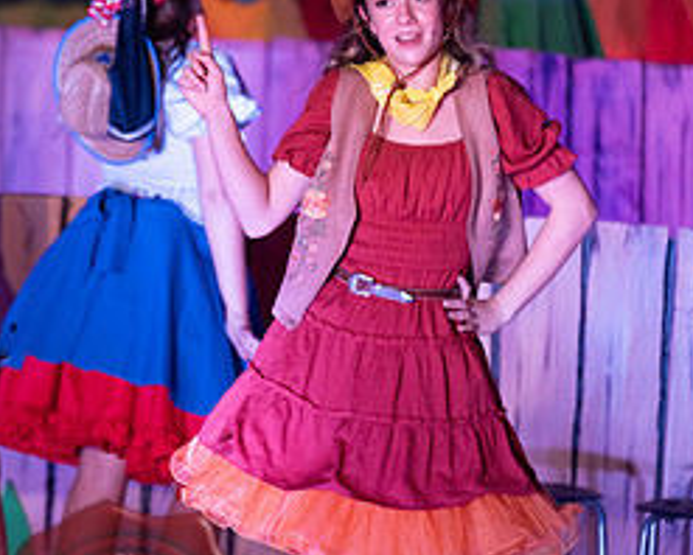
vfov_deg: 4.5
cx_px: 393
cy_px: 202
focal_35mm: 342
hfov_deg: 5.7
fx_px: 7020
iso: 1400
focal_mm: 200
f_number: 2.8
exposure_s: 1/200
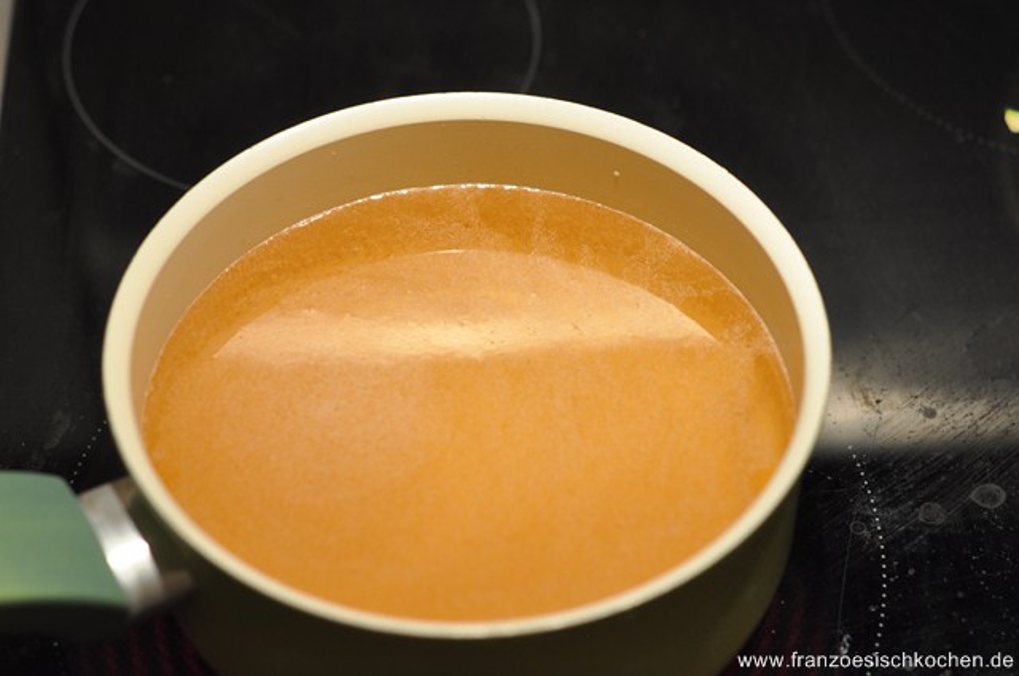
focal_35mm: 75
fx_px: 2120
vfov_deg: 18.1
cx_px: 510
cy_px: 338
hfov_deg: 27.0
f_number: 4
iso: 560
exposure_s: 1/60
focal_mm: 50
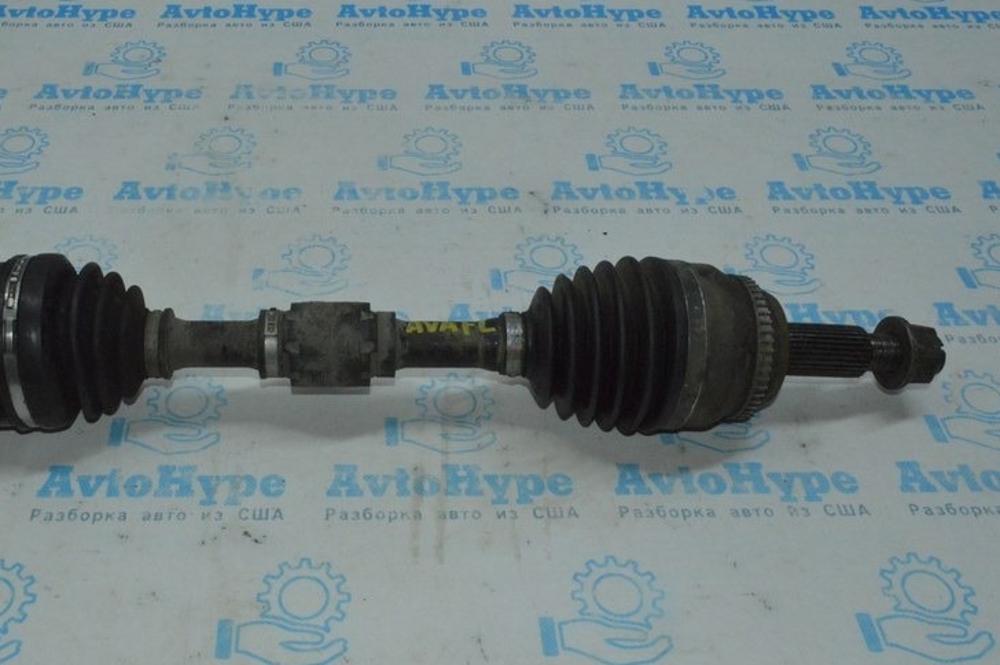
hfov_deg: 49.9
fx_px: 1055
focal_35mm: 38
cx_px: 339
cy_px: 302
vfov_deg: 35.0
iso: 4000
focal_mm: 18
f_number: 16
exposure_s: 1/200
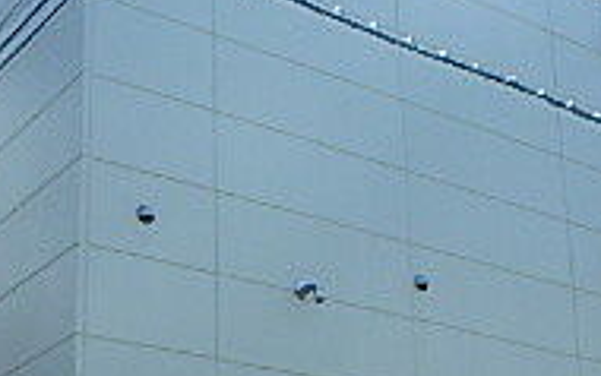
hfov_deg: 27.5
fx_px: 1229
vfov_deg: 16.7
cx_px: 263
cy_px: 439
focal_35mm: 75
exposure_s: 1/500
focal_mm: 3.7
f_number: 3.5
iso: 125
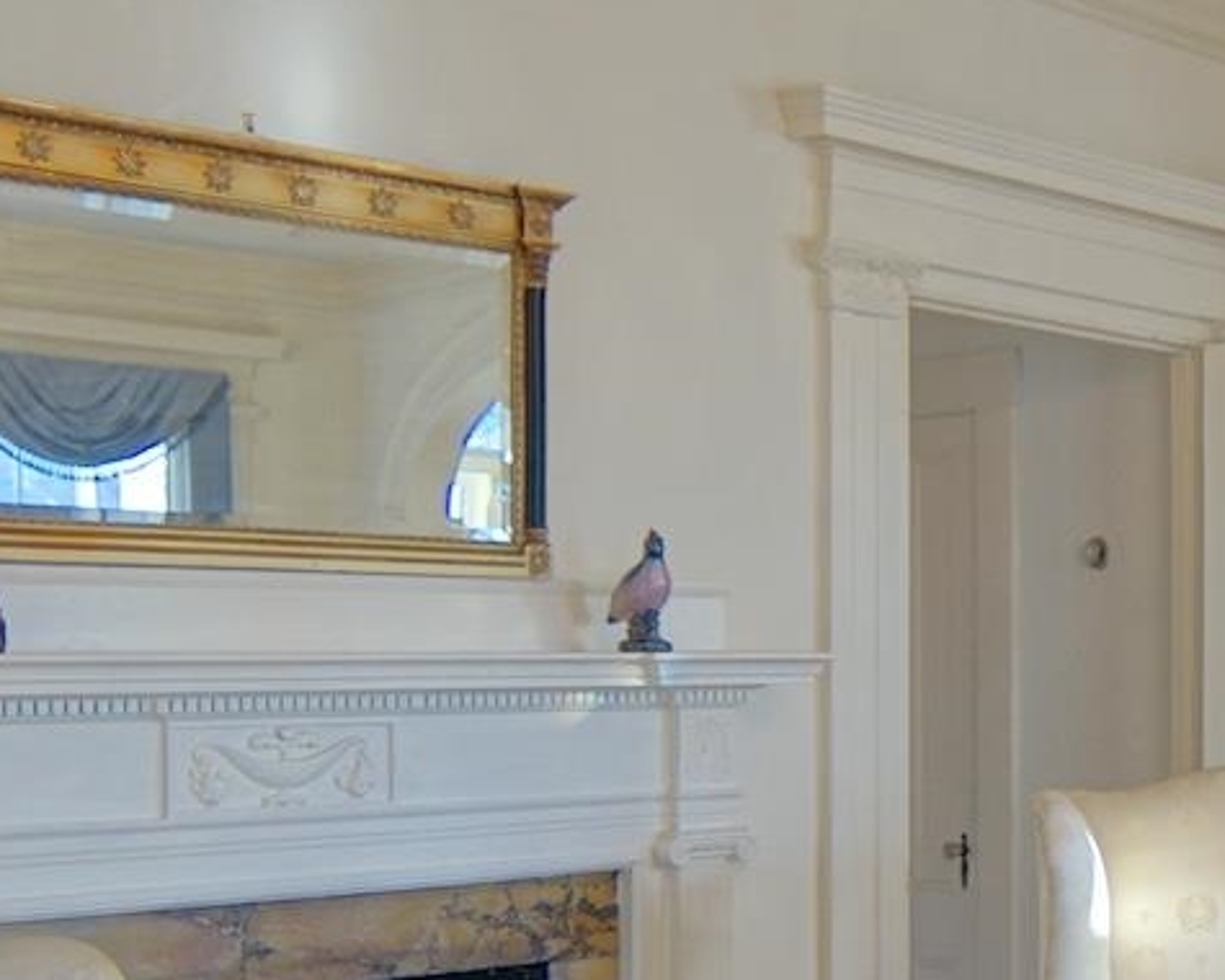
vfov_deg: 25.7
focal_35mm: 59
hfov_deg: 29.6
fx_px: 2131
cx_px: 1264
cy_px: 672
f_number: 2.8
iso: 160
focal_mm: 11
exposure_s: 1/60
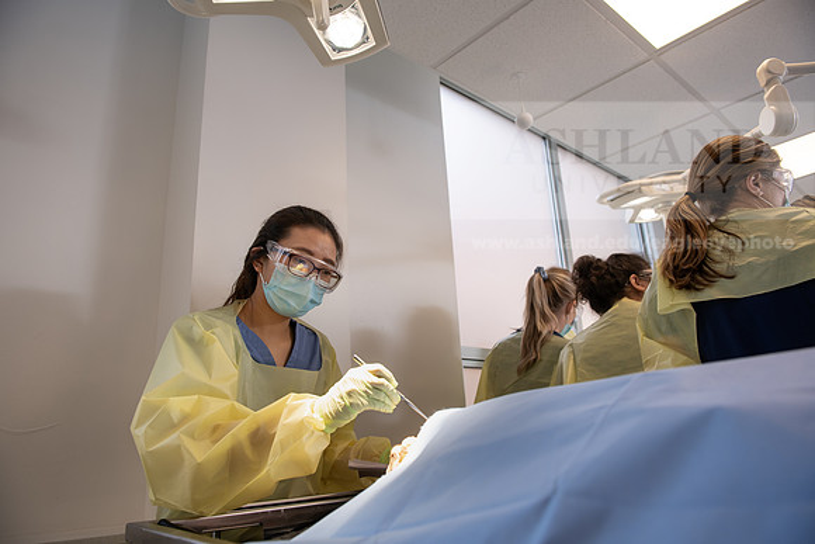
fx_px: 543
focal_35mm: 24
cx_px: 408
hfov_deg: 73.7
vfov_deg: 53.2
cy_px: 272
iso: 320
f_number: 4
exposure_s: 1/200
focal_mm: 24
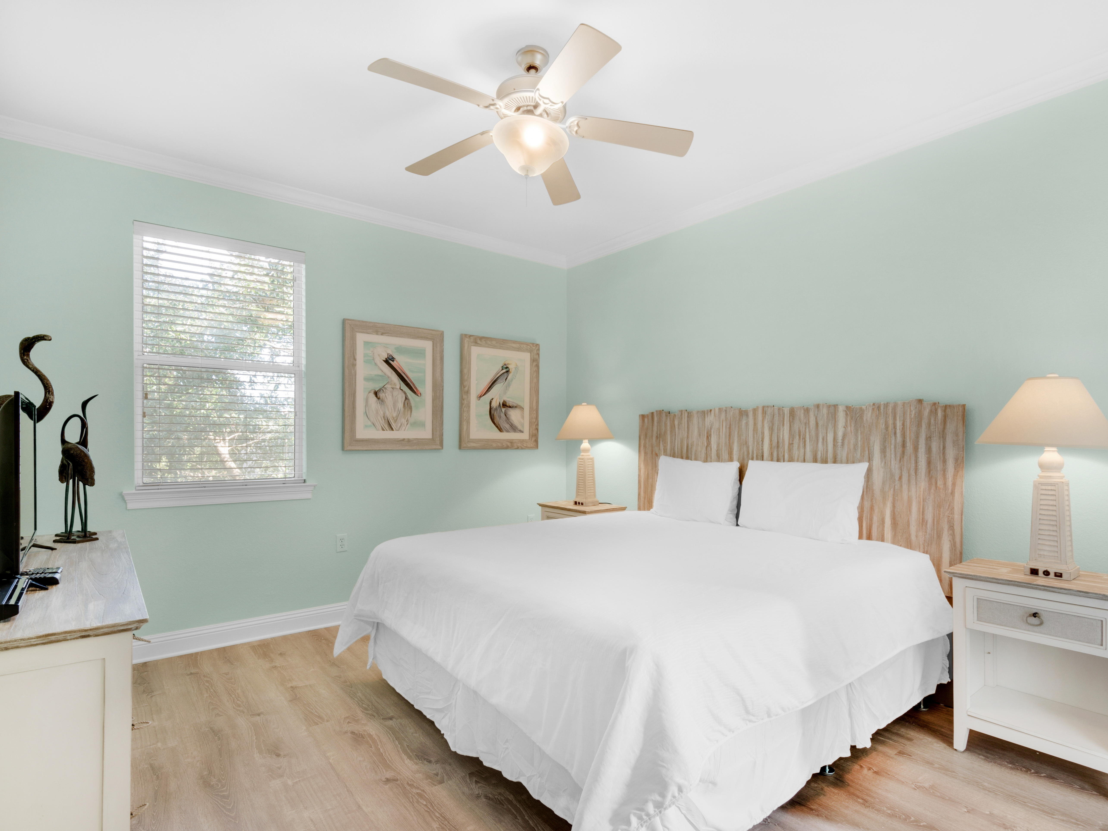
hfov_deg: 87.8
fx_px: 576
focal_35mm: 18
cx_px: 559
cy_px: 413
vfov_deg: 71.6
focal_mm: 16
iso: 200
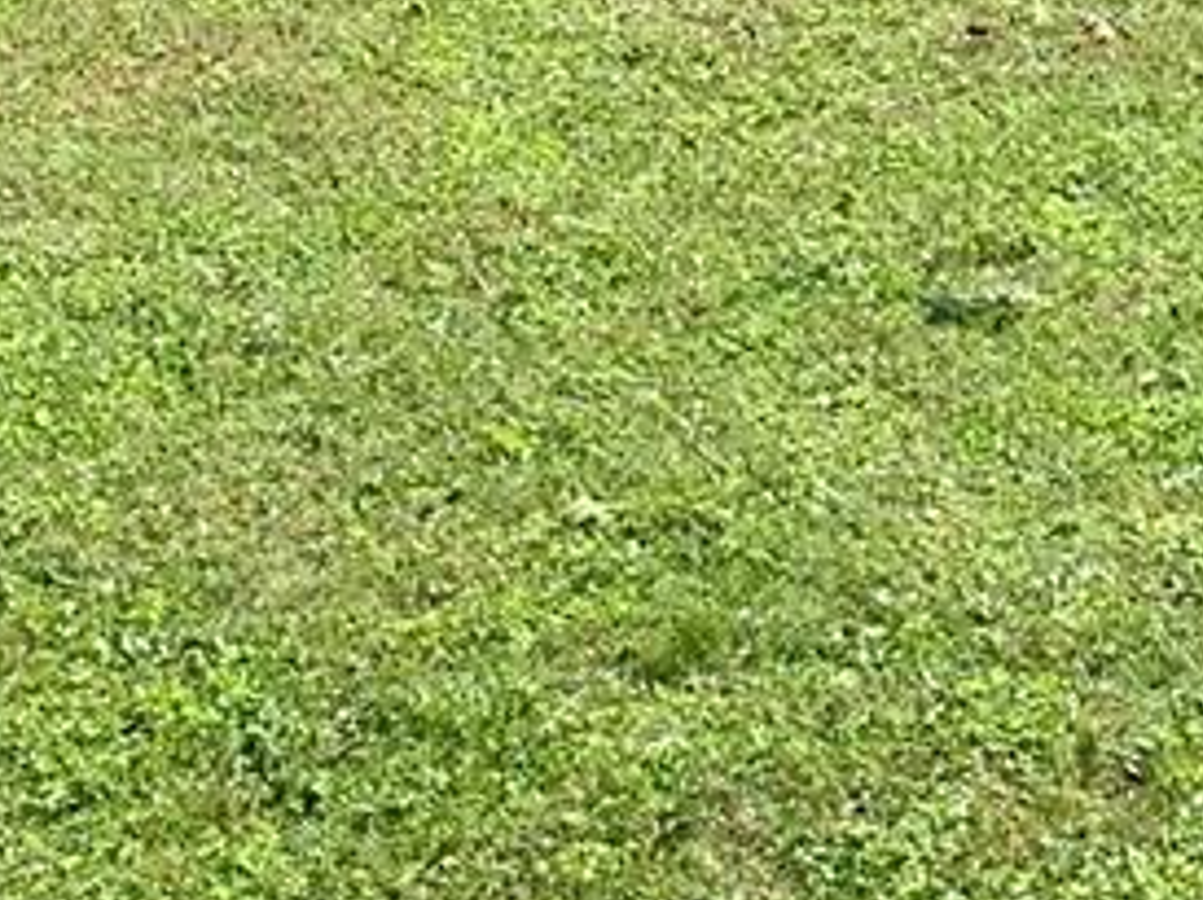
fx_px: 5278
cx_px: 1989
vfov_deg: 8.9
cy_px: -1185
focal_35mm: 152
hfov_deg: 12.2
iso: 25
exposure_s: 1/1235
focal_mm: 4.25
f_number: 1.8
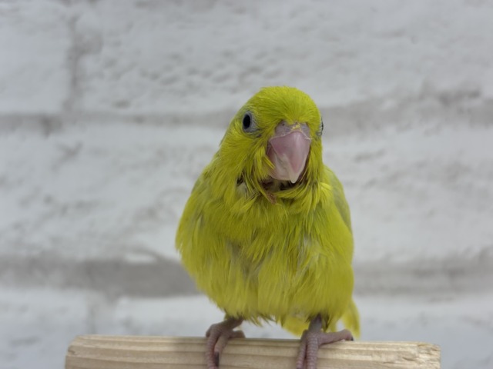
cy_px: 184
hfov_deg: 36.8
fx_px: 741
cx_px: 246
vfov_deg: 28.0
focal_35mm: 52
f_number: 1.6
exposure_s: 1/100
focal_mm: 5.96
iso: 64
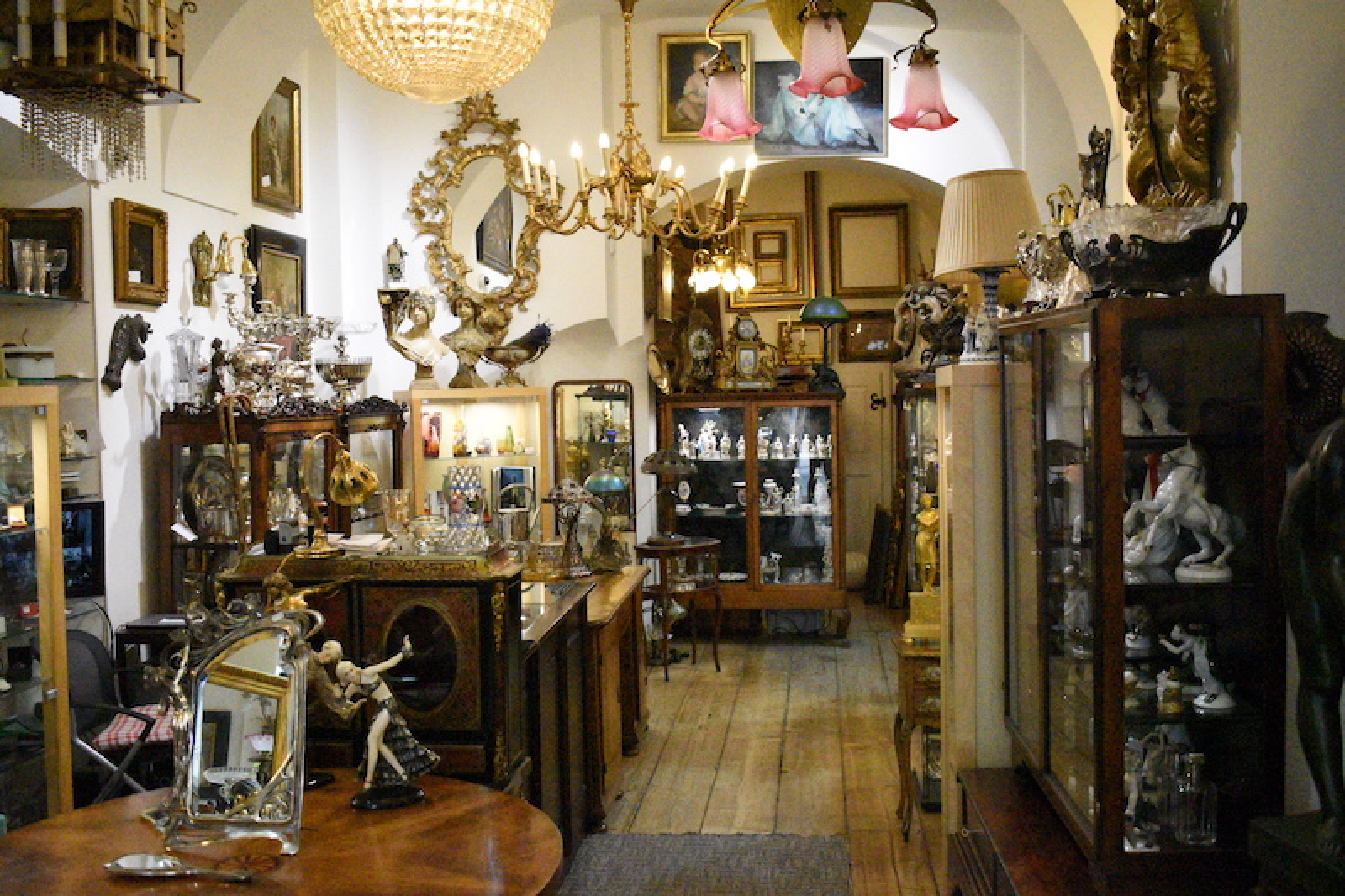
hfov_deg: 55.1
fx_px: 1289
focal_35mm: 34
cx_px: 672
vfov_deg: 38.3
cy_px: 448
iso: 18000
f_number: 3.8
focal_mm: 23
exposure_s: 1/4000
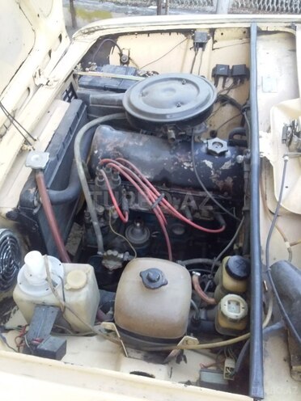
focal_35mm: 31
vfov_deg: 58.4
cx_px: 150
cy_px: 200
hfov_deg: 45.4
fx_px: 359
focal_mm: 3.3
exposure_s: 1/60
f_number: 2.2
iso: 100
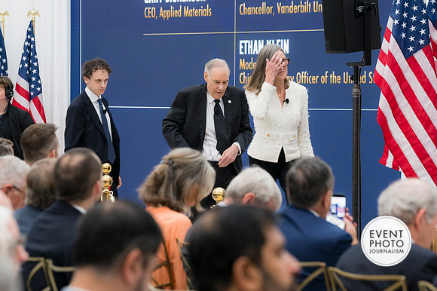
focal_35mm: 151
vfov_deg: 9.1
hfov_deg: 13.6
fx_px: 1832
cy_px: 146
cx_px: 218
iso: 500
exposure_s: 1/160
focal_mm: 101
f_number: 4
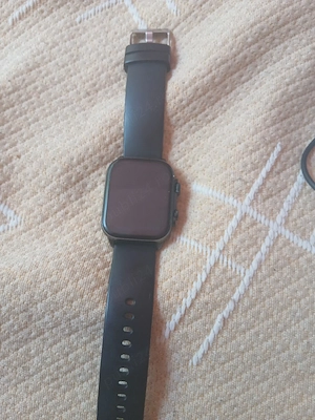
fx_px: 315
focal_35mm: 26
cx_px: 158
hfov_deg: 53.1
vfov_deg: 67.3
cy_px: 210
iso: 100
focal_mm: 3.98
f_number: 1.8
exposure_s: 1/50.3
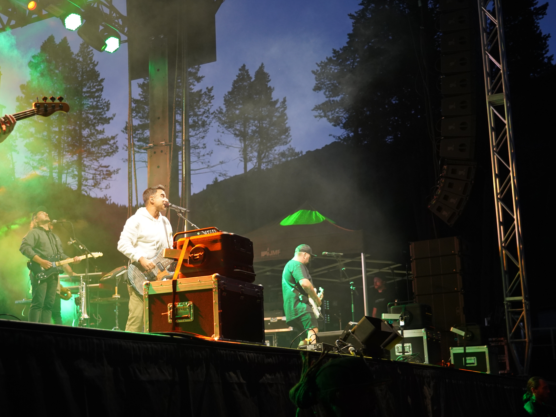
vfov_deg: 28.0
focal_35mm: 52
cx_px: 201
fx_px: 835
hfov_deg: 36.6
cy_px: 222
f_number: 4
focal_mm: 40
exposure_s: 1/160
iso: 2500
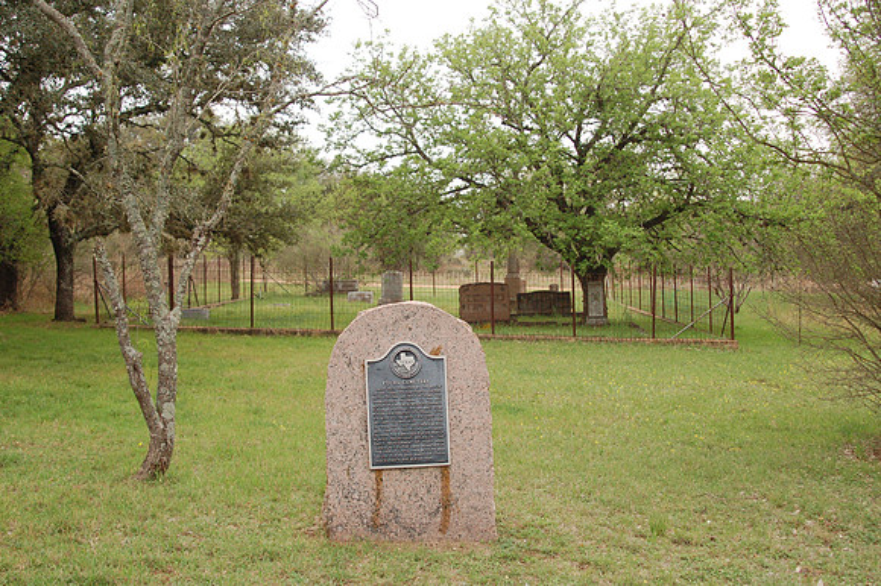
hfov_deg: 46.4
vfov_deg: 31.9
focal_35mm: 42
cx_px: 440
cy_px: 293
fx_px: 1027
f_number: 5.6
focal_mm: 28
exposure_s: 1/500
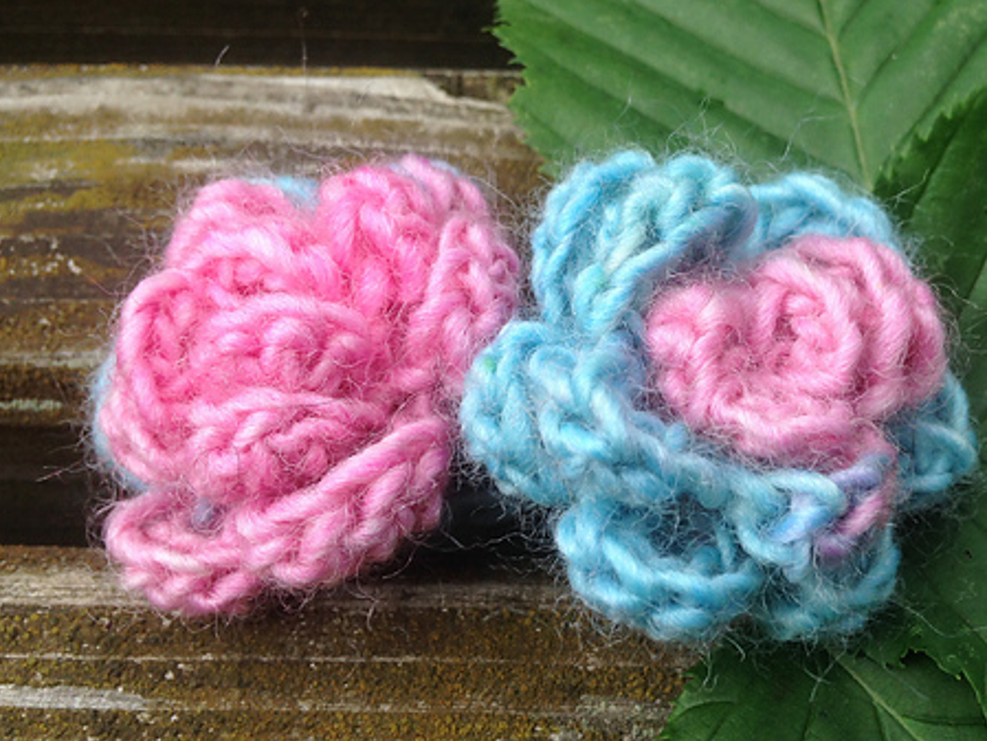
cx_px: 675
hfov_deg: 39.8
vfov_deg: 30.9
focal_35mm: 47
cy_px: 358
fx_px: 1340
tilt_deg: -60.9
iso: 50
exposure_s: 1/191
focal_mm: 4.12
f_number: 2.4
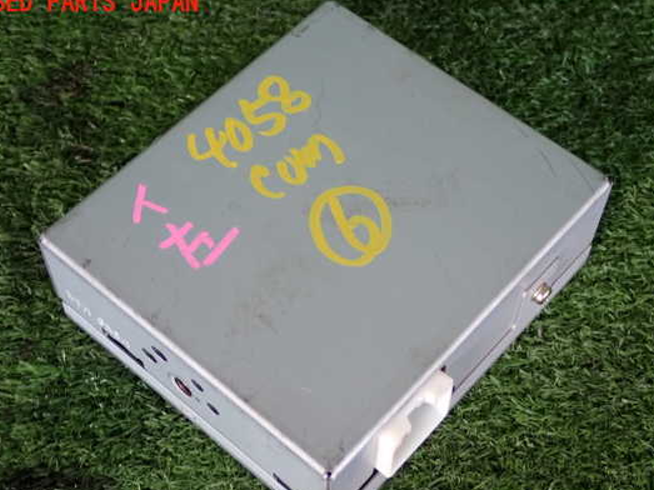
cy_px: 269
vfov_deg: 23.6
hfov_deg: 31.2
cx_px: 346
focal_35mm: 62
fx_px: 1171
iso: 250
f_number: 3.3
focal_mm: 9.65
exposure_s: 1/50
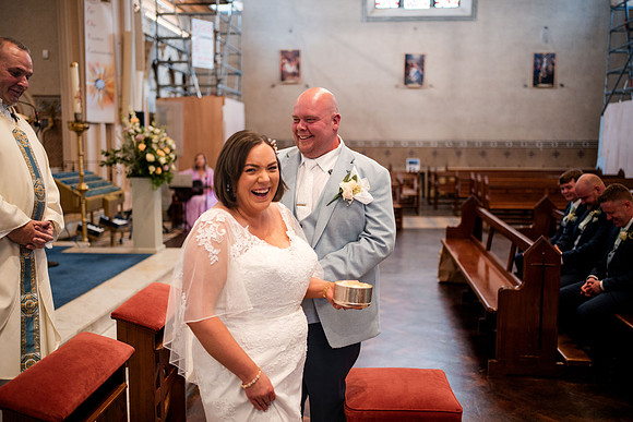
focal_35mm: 35
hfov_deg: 54.4
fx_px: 616
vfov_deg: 37.9
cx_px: 316
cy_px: 211
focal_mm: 35
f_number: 1.8
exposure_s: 1/250
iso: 1250
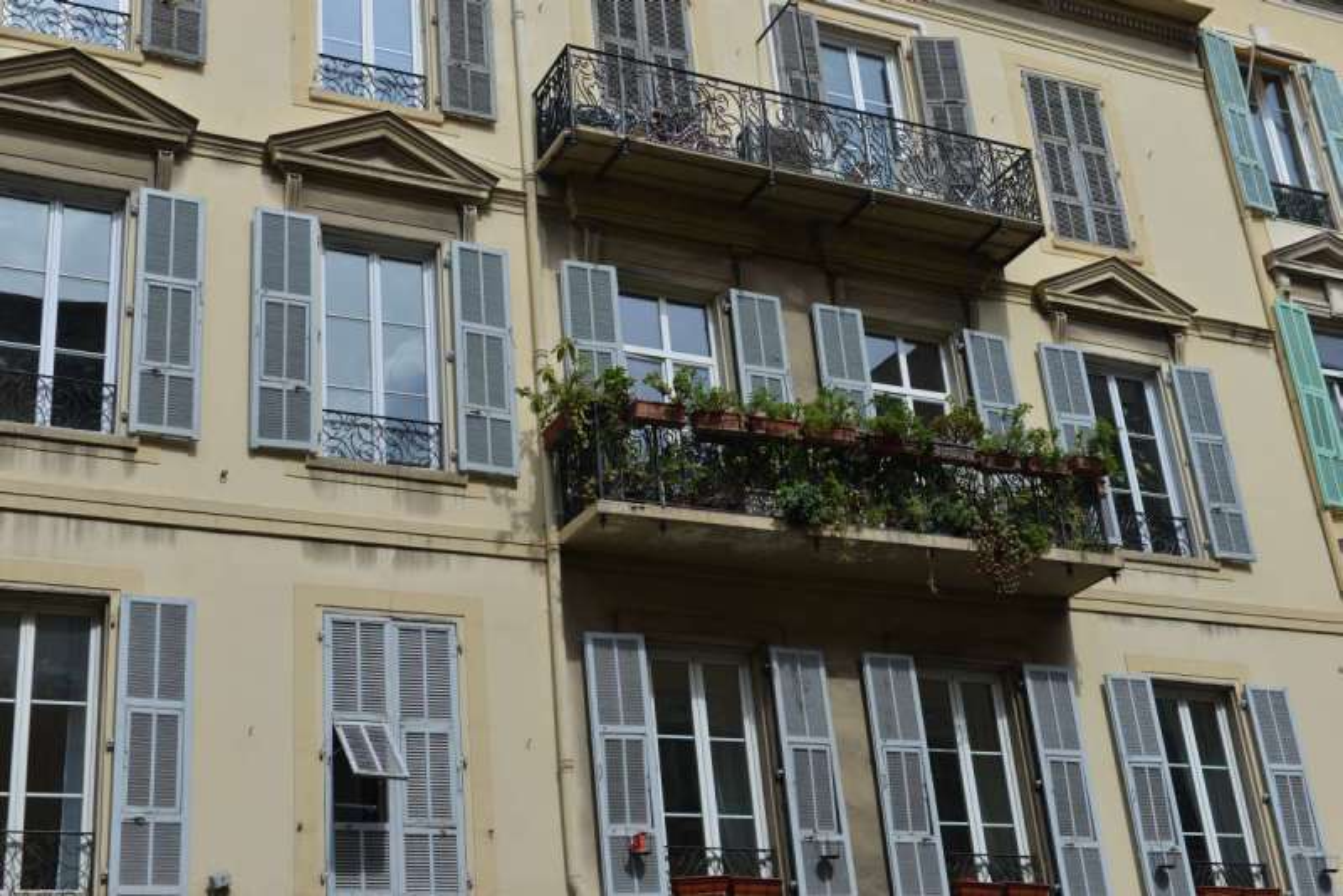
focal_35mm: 48
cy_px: 448
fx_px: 1791
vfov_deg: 28.1
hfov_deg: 41.1
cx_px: 672
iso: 125
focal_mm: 48
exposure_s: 1/250
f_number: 8
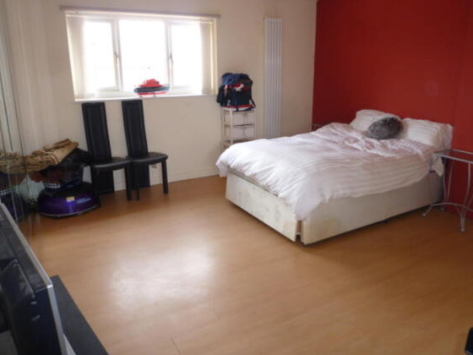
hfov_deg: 67.3
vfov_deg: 53.1
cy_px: 173
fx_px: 355
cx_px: 238
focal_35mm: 26
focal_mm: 4.5
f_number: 2.8
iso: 125
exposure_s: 1/30
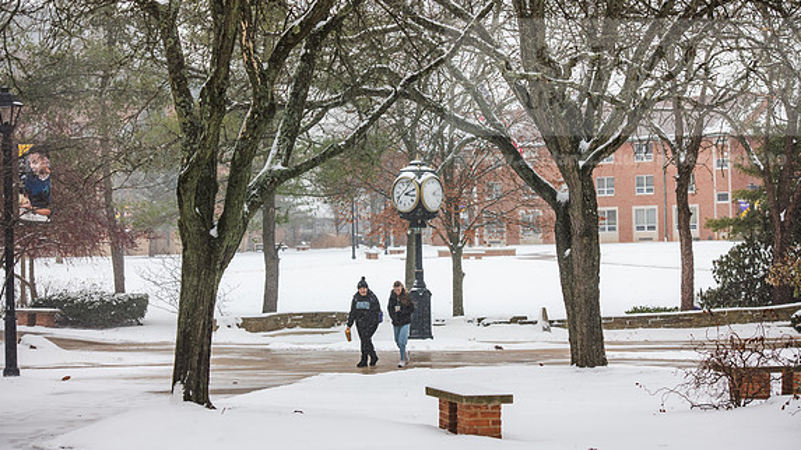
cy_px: 188
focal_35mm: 104
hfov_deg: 20.6
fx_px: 2208
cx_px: 403
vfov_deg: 11.6
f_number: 5
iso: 500
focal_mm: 98
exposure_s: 1/250
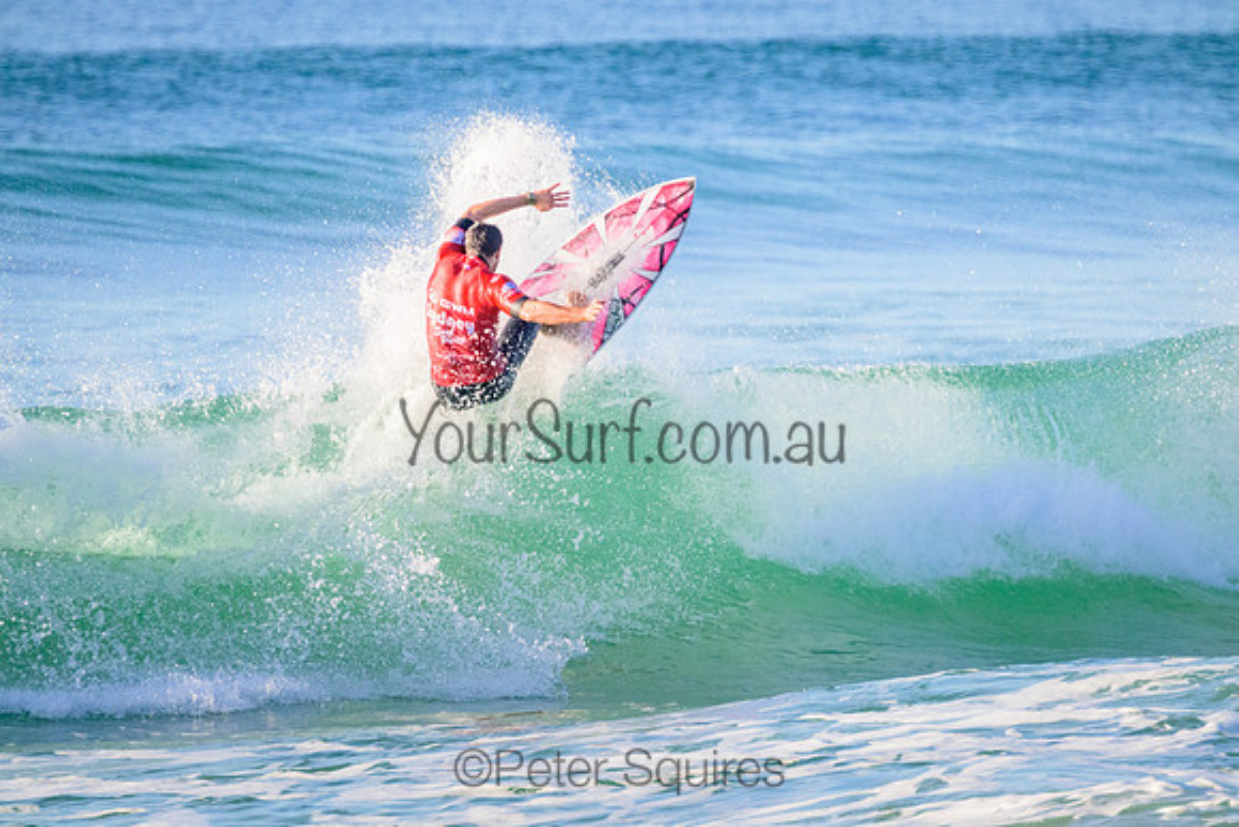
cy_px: 414
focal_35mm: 800
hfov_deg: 2.6
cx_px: 620
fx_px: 27538
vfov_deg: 1.7
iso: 3600
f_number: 11
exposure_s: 1/2000
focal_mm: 800
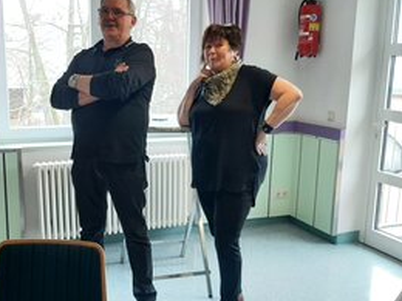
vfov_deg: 35.9
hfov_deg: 46.6
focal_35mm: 40
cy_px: 165
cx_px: 167
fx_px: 465
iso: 200
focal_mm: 3.93
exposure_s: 1/33
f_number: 1.7
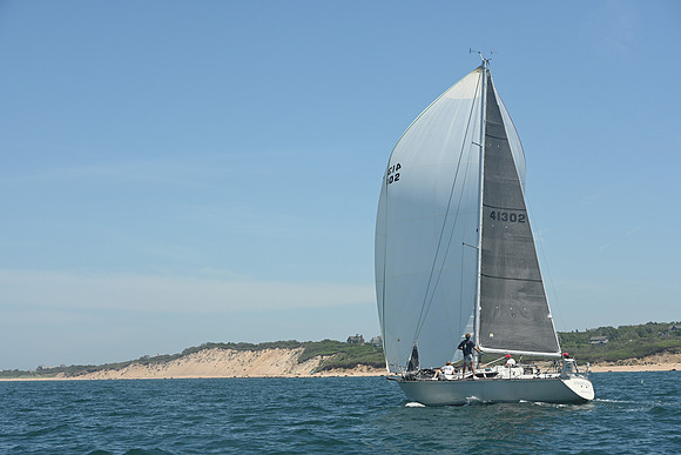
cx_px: 340
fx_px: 1324
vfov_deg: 19.5
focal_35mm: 70
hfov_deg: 28.8
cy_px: 228
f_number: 8
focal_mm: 70
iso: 320
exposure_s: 1/1000
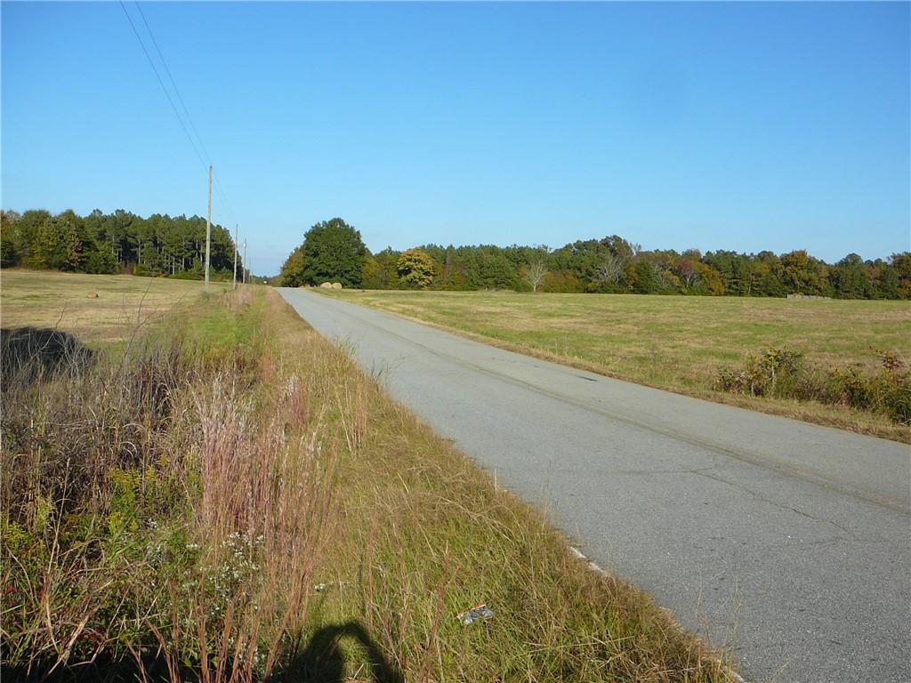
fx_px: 921
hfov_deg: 52.6
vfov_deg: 40.7
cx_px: 456
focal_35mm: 35
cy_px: 342
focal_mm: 5.2
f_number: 5
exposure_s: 1/500
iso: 80
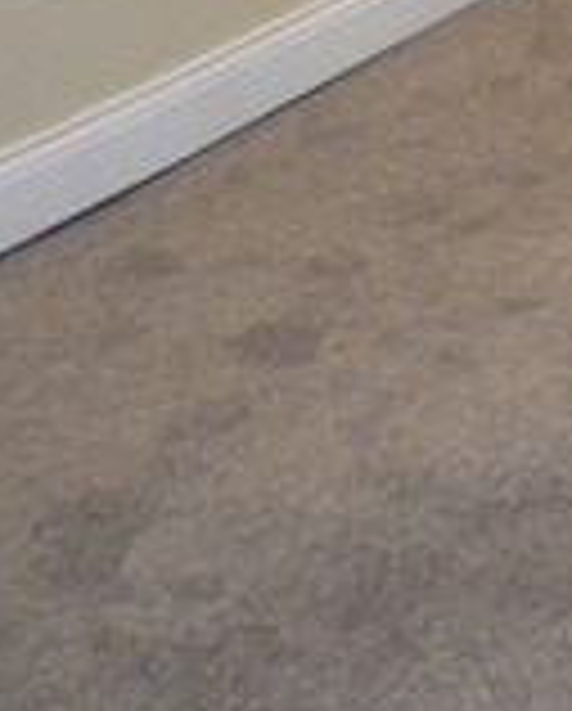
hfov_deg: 9.9
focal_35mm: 146
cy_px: -315
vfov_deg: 12.6
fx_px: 3081
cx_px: 1144
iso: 400
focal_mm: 6.6
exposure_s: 1/30
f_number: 3.5
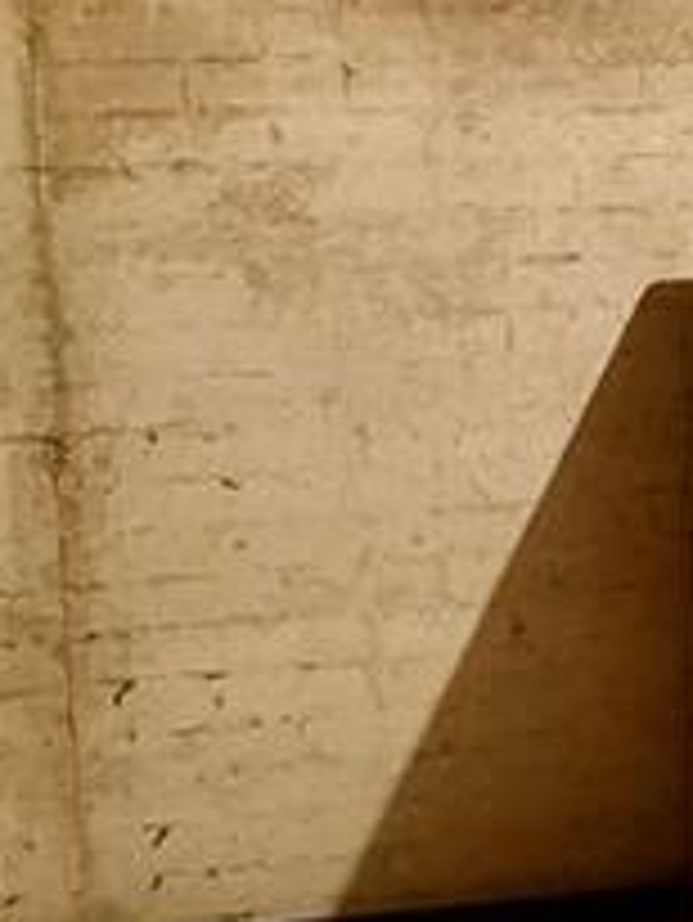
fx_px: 2400
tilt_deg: -7.0
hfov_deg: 14.9
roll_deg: -0.2
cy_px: 315
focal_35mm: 90
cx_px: 1138
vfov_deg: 21.7
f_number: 1.78
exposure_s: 1/30
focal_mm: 6.76
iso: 800
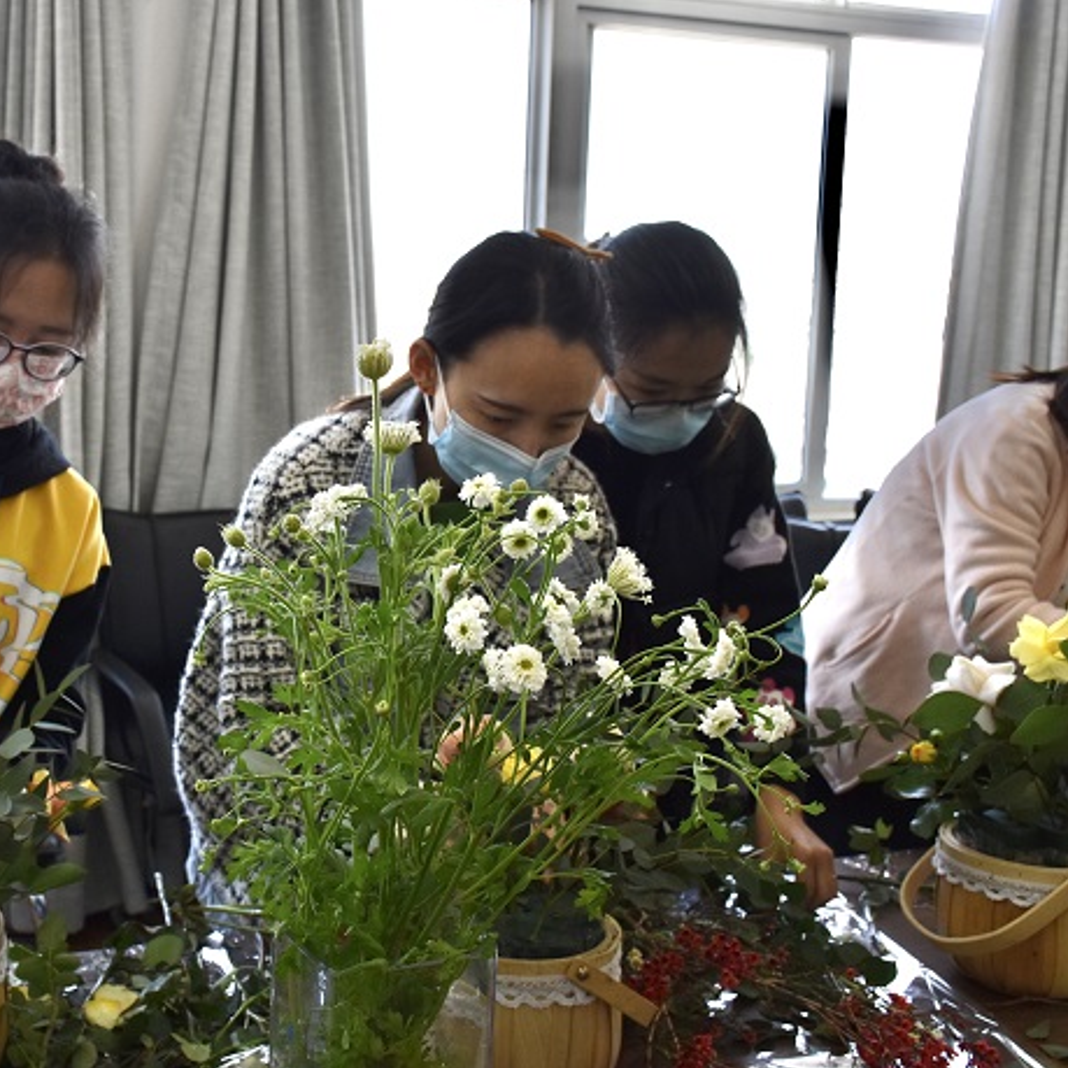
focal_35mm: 45
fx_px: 1558
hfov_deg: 37.2
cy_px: 533
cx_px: 321
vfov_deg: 37.8
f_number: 6.7
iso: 400
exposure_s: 1/180
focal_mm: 23
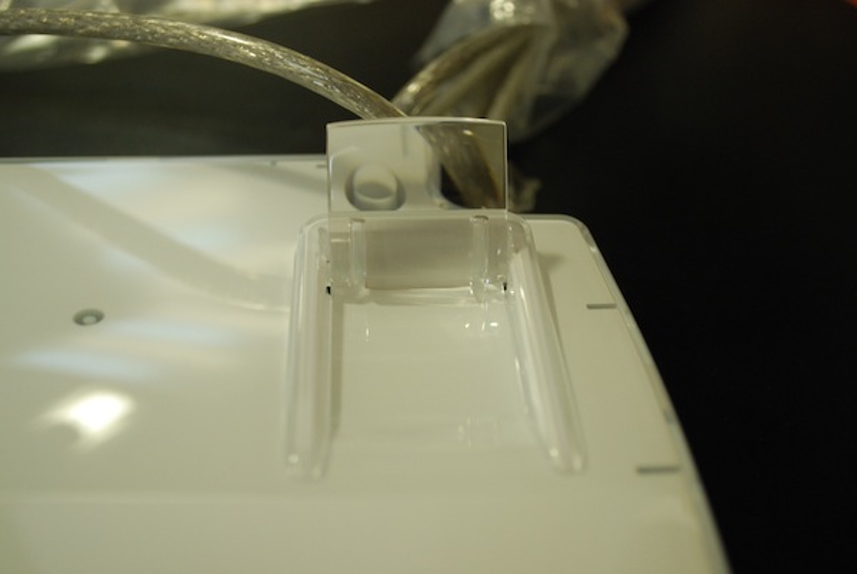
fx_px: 1144
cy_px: 287
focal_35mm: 48
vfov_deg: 28.2
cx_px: 428
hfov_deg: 41.1
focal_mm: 32
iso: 500
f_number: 5
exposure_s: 1/30
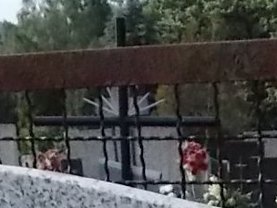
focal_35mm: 137
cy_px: 525
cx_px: 310
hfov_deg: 14.1
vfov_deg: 9.5
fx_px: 1096
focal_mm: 4.6
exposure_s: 1/800
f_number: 8
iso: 400
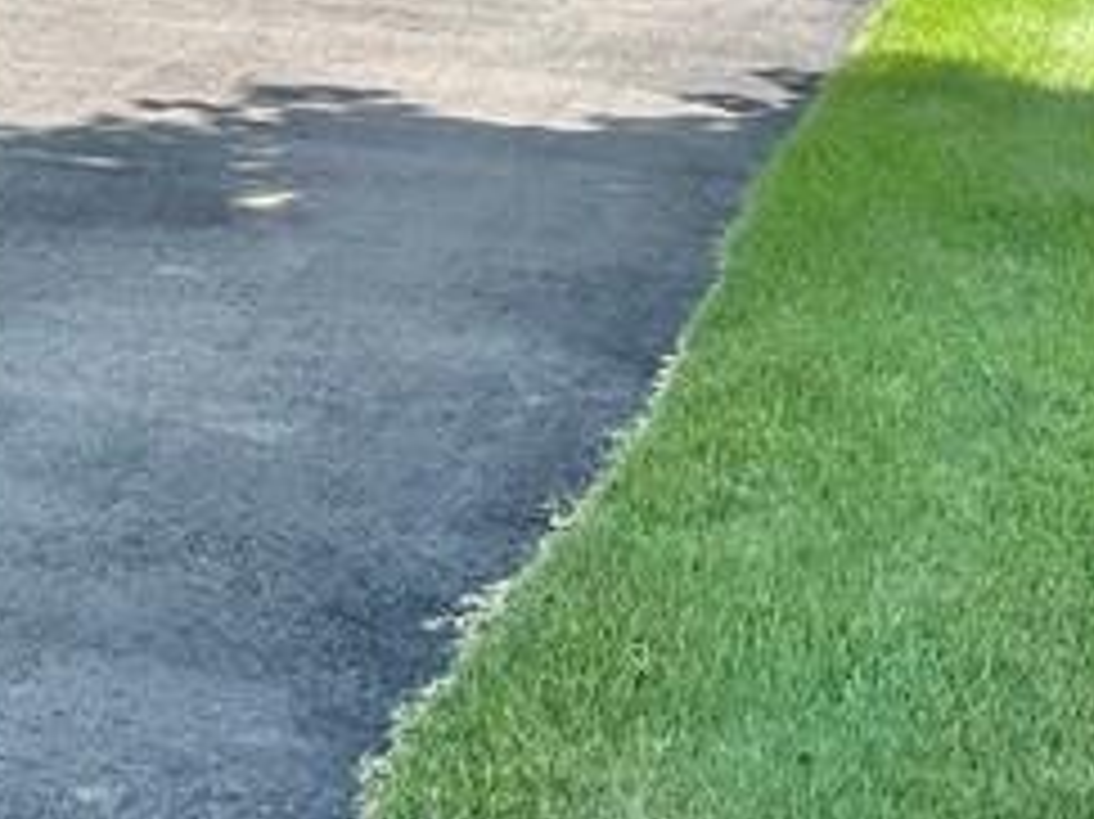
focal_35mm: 101
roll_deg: -0.5
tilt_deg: -3.4
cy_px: -256
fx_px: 3190
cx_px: -140
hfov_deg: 18.6
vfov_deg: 14.0
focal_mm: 6.86
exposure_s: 1/1751
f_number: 1.78
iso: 80
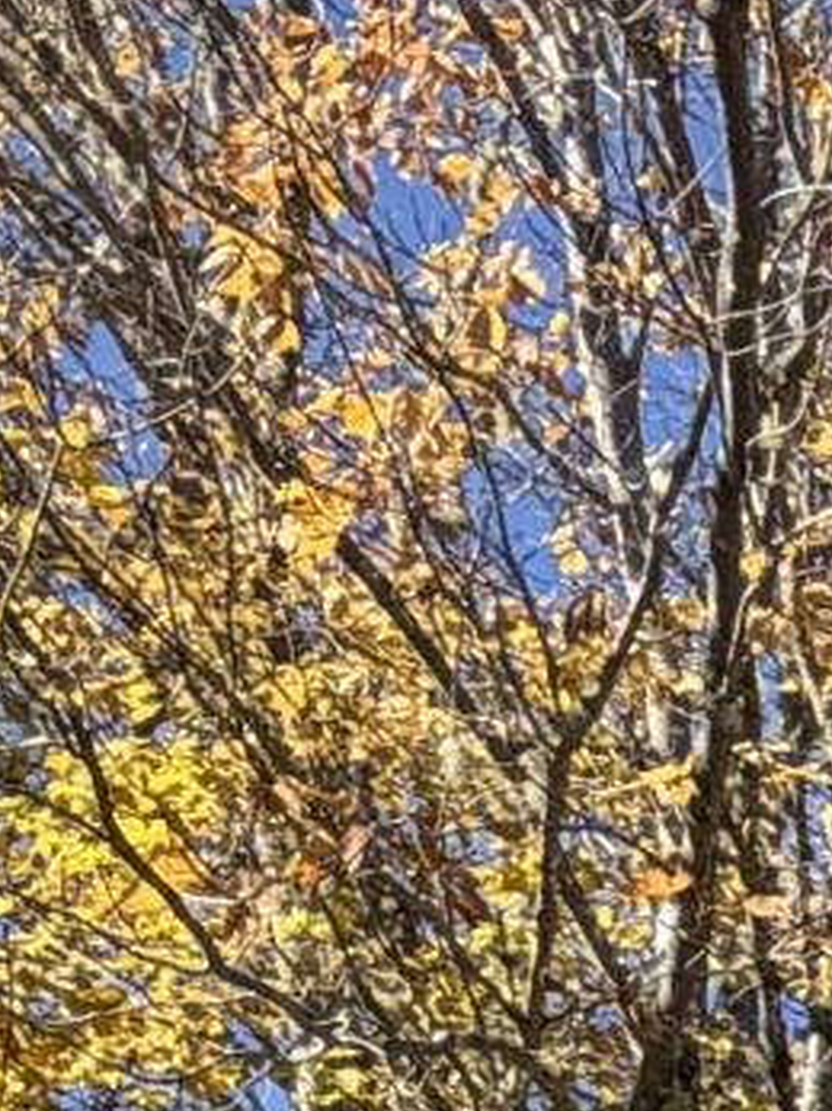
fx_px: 3880
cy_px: 2254
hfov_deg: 10.3
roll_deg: +2.2
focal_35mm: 121
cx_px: 2109
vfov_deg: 13.7
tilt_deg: +13.3
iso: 40
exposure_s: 1/619
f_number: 2.2
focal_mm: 2.22
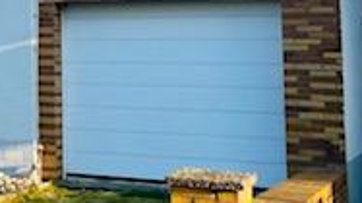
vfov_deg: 12.3
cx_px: -163
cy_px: -6
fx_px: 931
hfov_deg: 19.5
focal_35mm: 97
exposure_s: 1/1218
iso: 32
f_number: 1.8
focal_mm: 4.25
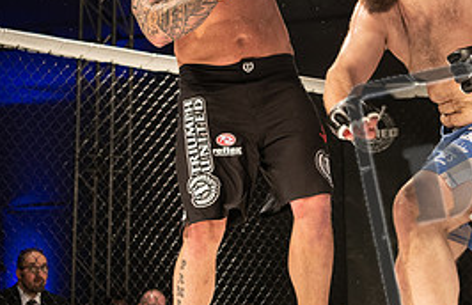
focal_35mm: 89
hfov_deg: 22.9
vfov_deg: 15.0
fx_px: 1156
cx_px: 330
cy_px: 95
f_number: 2.8
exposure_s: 1/1000
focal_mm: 38
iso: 900
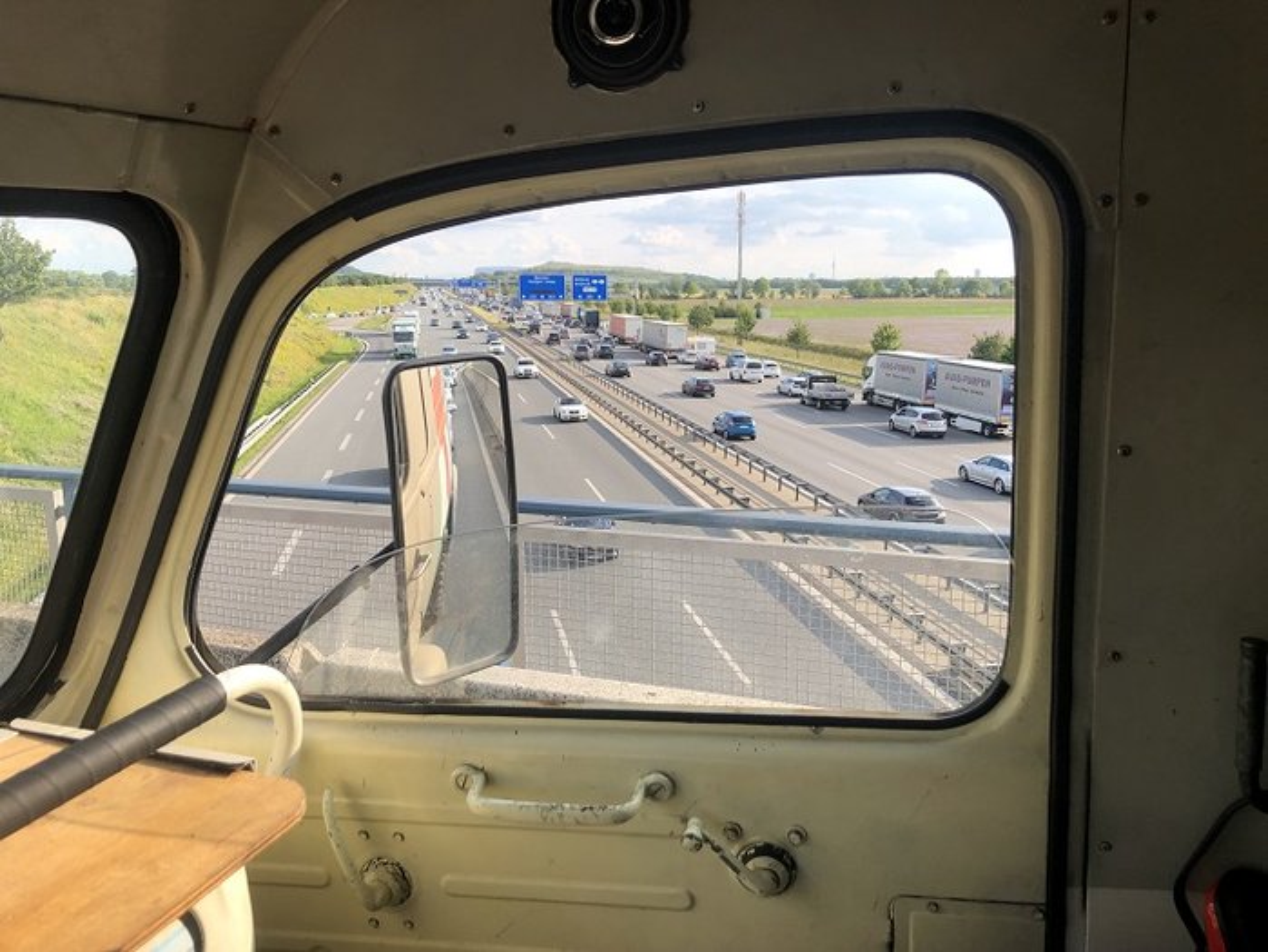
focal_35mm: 28
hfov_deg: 63.4
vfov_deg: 49.8
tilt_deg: -9.4
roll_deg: -0.1
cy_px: 476
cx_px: 634
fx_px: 1026
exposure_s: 1/813
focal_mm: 3.99
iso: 20
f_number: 1.8
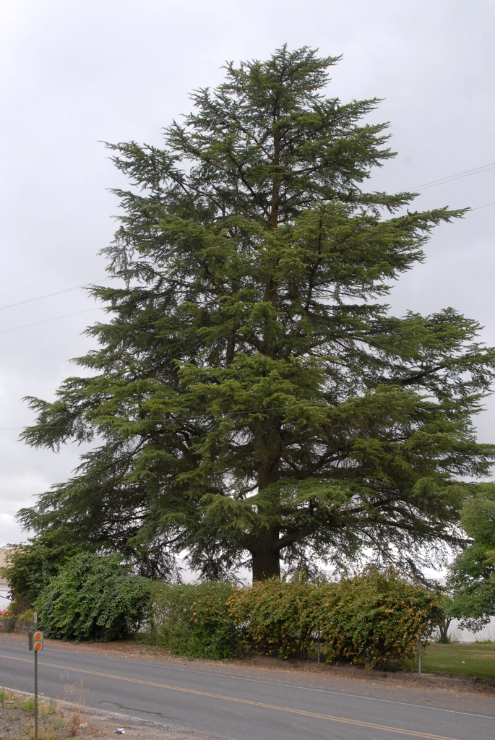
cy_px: 370
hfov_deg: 25.8
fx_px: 1080
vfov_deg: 37.8
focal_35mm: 52
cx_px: 248
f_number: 8
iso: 400
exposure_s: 1/200
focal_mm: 35
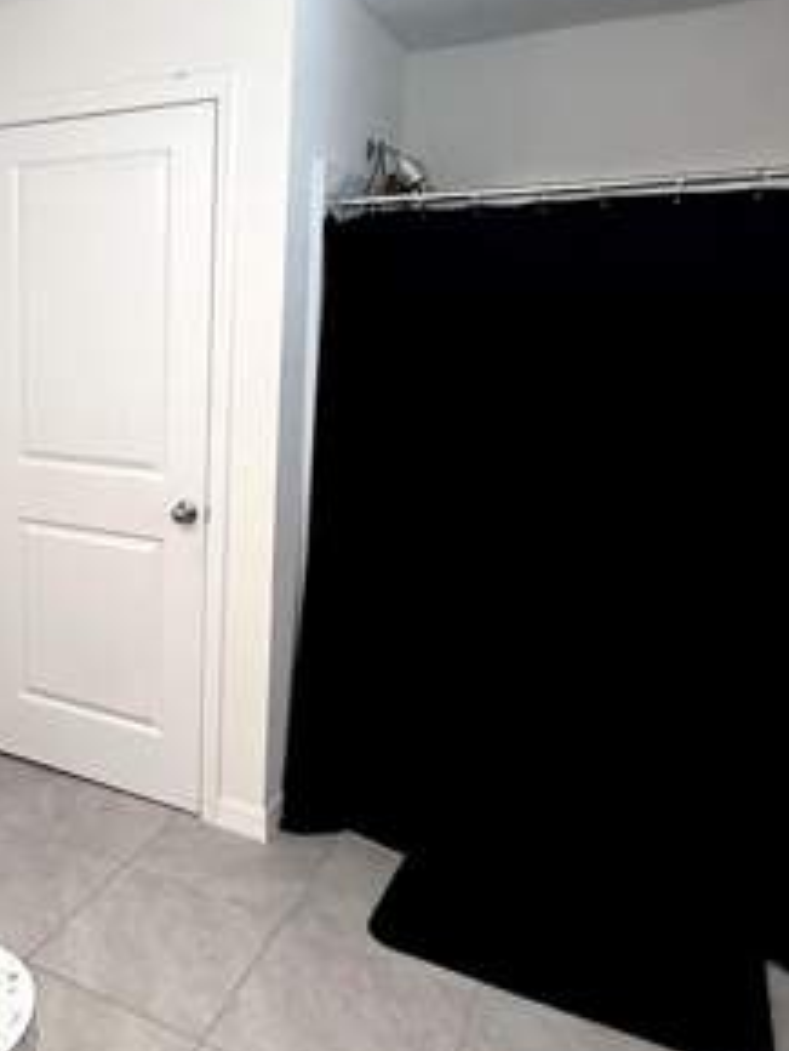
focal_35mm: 31
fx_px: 941
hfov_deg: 42.4
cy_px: 465
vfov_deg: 58.2
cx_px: 105
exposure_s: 1/120
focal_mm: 2.22
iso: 320
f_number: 2.2
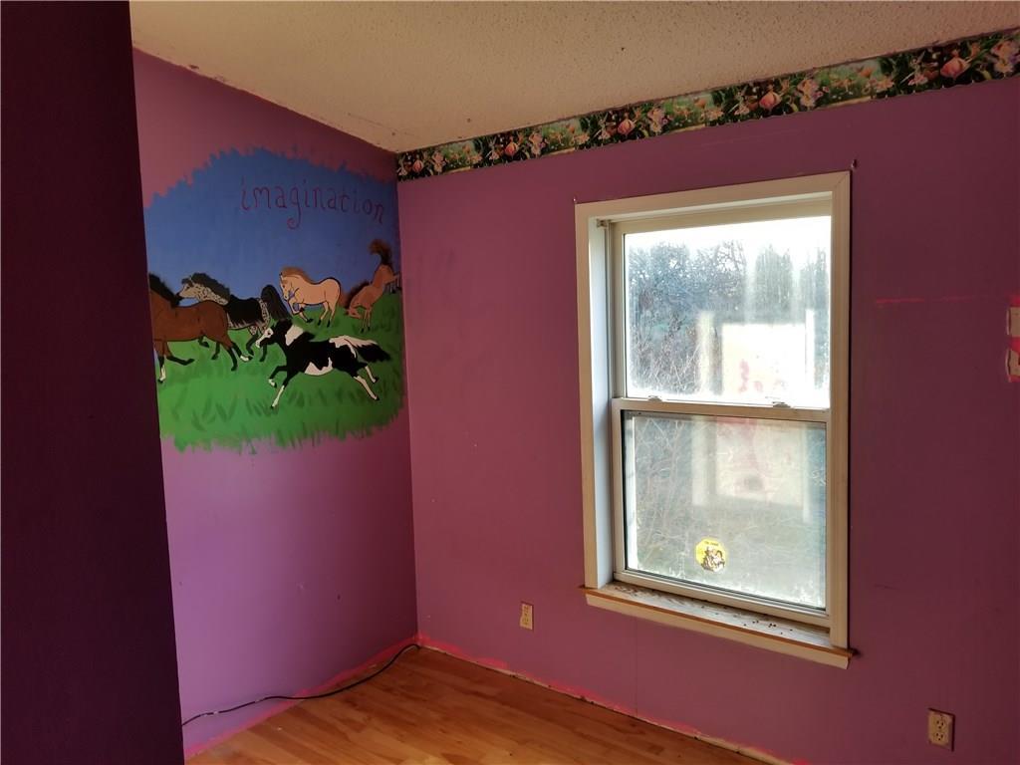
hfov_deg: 67.3
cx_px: 510
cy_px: 382
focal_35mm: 26
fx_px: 766
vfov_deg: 53.1
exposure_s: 1/56
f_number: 1.7
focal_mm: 4.25
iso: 50
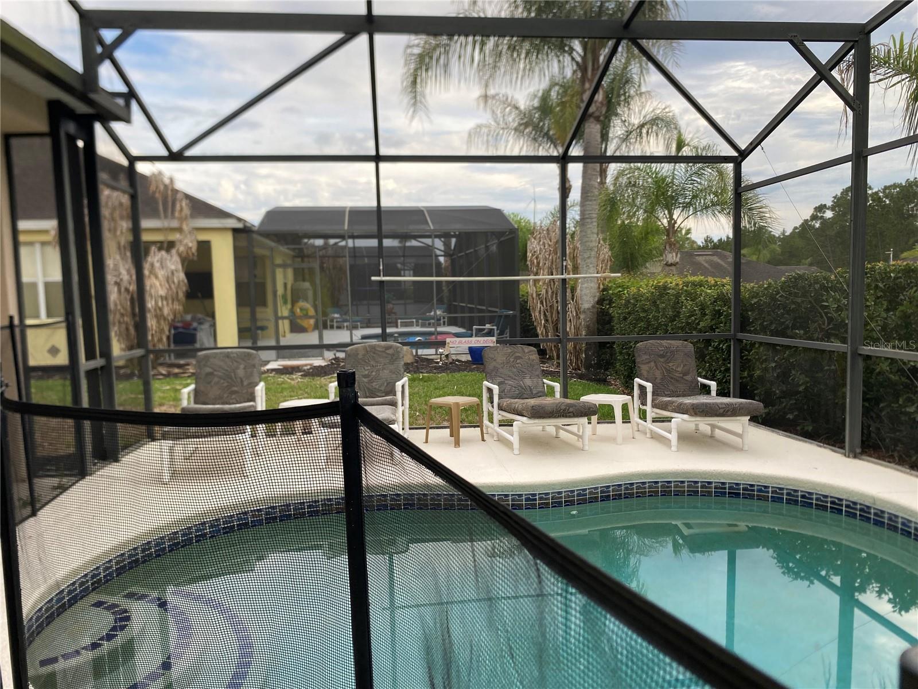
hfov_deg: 67.3
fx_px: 690
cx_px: 459
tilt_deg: -4.1
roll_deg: +1.1
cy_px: 344
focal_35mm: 26
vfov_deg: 53.1
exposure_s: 1/360
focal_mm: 4.25
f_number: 1.8
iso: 32
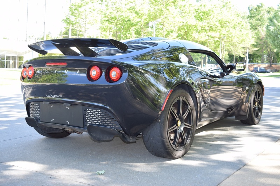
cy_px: 93
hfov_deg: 43.6
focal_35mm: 45
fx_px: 350
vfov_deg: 29.9
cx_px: 140
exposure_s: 1/125
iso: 320
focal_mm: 30
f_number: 5.6
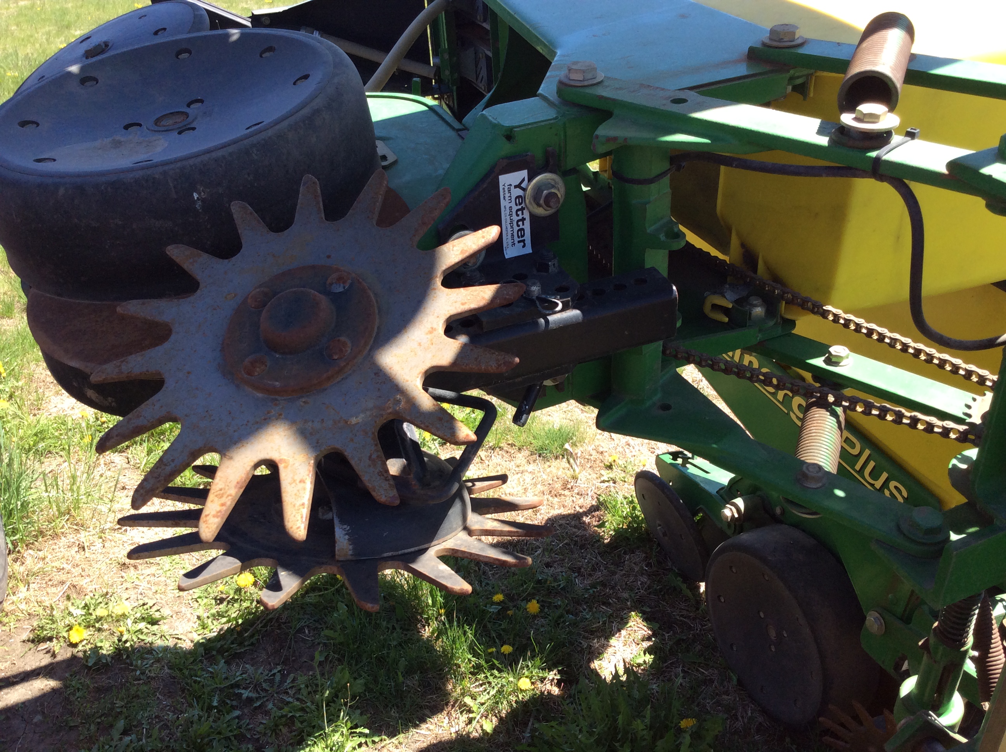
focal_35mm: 32
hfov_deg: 56.9
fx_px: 929
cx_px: 503
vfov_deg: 44.1
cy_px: 376
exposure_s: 1/417
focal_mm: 3.3
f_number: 2.4
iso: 32
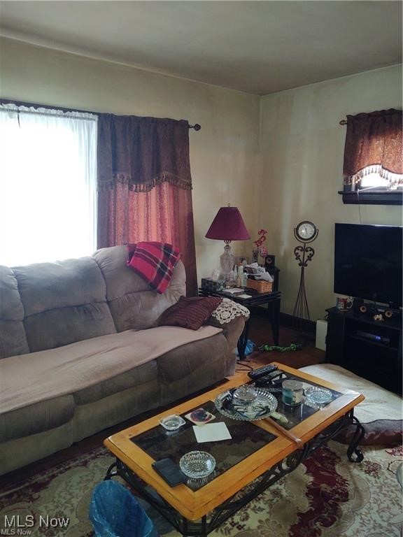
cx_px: 202
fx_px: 419
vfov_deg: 65.3
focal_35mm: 27
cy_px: 268
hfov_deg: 51.4
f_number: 1.7
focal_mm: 4.75
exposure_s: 1/40
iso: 209
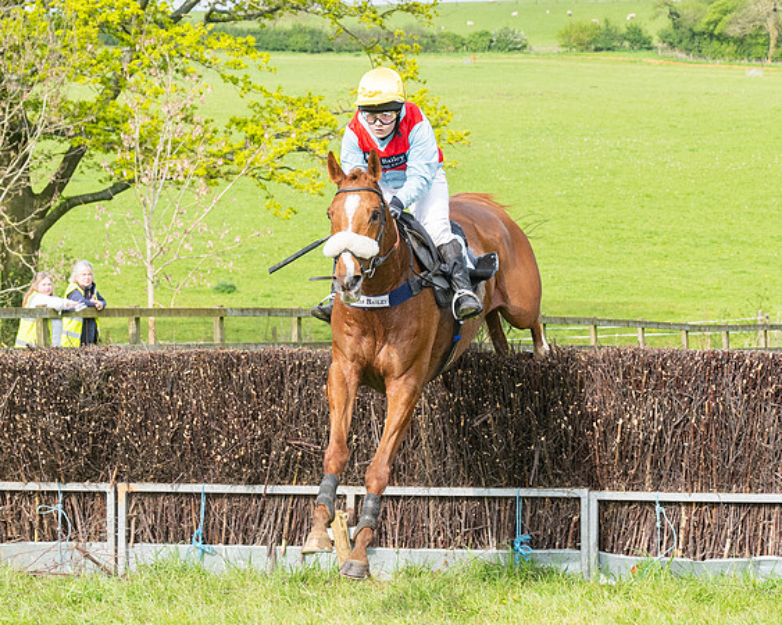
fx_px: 4229
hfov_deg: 10.6
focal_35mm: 183
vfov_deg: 8.5
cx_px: 448
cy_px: 297
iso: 400
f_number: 5.6
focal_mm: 70
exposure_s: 1/1250
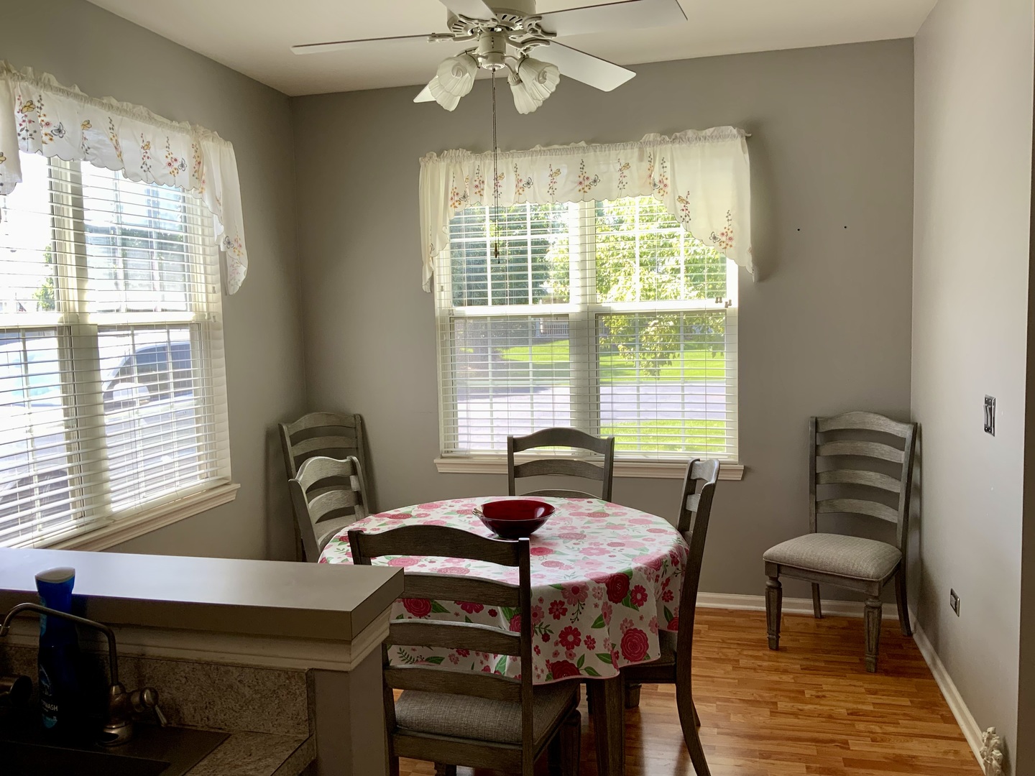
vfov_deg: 48.2
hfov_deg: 61.7
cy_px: 388
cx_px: 518
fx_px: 867
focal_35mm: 29
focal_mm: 3
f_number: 1.8
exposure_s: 1/120
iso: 20
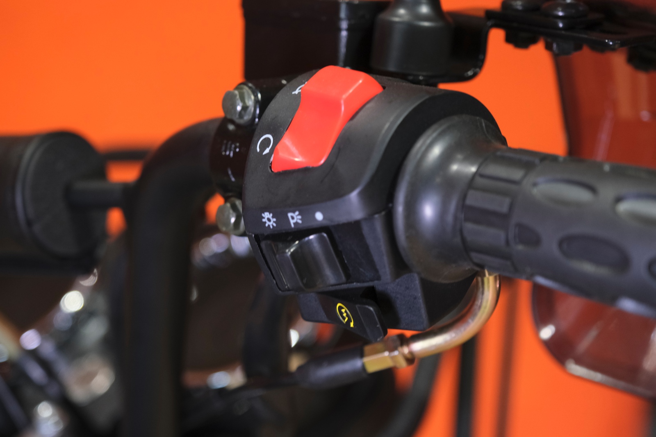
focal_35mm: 70
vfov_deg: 19.5
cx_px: 328
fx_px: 1276
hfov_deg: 28.8
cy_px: 218
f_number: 4
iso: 1600
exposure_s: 1/125
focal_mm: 46.6
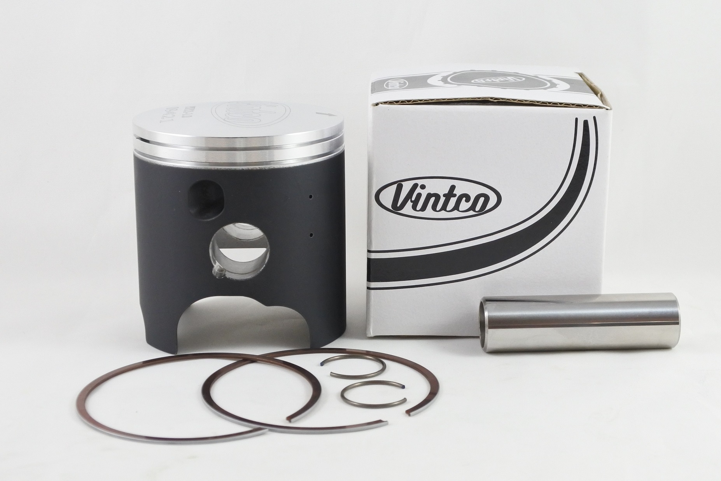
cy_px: 240
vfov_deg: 31.2
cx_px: 360
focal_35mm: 43
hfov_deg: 45.4
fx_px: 861
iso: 560
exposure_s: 1/125
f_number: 4.5
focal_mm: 16.1
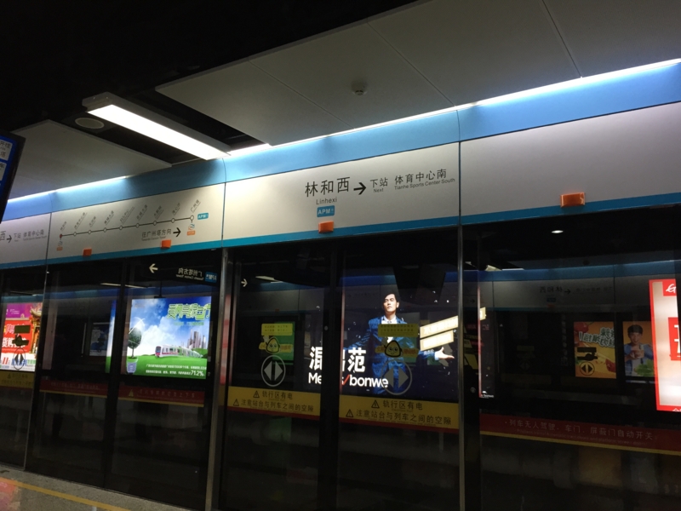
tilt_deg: +8.9
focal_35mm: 29
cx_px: 340
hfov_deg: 61.7
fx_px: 571
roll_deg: -1.4
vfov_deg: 48.2
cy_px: 256
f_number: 2.2
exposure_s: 1/30
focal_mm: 4.15
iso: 40
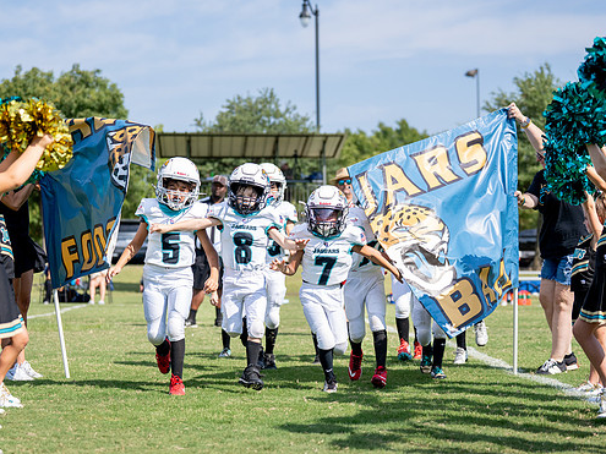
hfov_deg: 21.5
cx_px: 291
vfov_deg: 16.2
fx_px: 1593
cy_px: 271
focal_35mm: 91
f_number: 2.8
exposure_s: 1/2500
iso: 200
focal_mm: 70
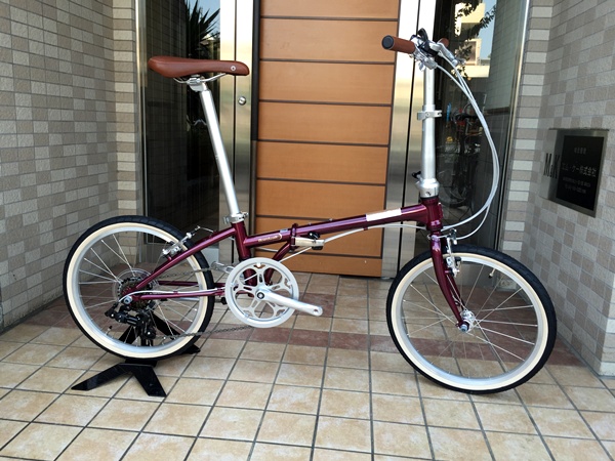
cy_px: 230
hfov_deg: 61.7
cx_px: 308
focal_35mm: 29
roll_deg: -3.5
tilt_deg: -10.9
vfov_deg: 48.2
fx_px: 515
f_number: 2.2
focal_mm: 4.15
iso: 40
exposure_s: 1/120
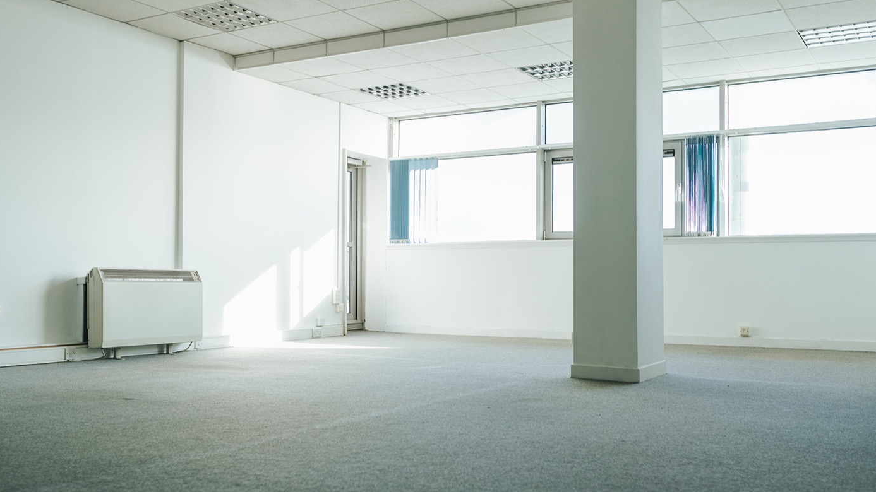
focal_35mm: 37
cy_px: 227
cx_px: 438
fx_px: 859
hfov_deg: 54.0
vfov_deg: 32.0
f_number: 3.2
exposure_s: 1/320
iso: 400
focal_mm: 35
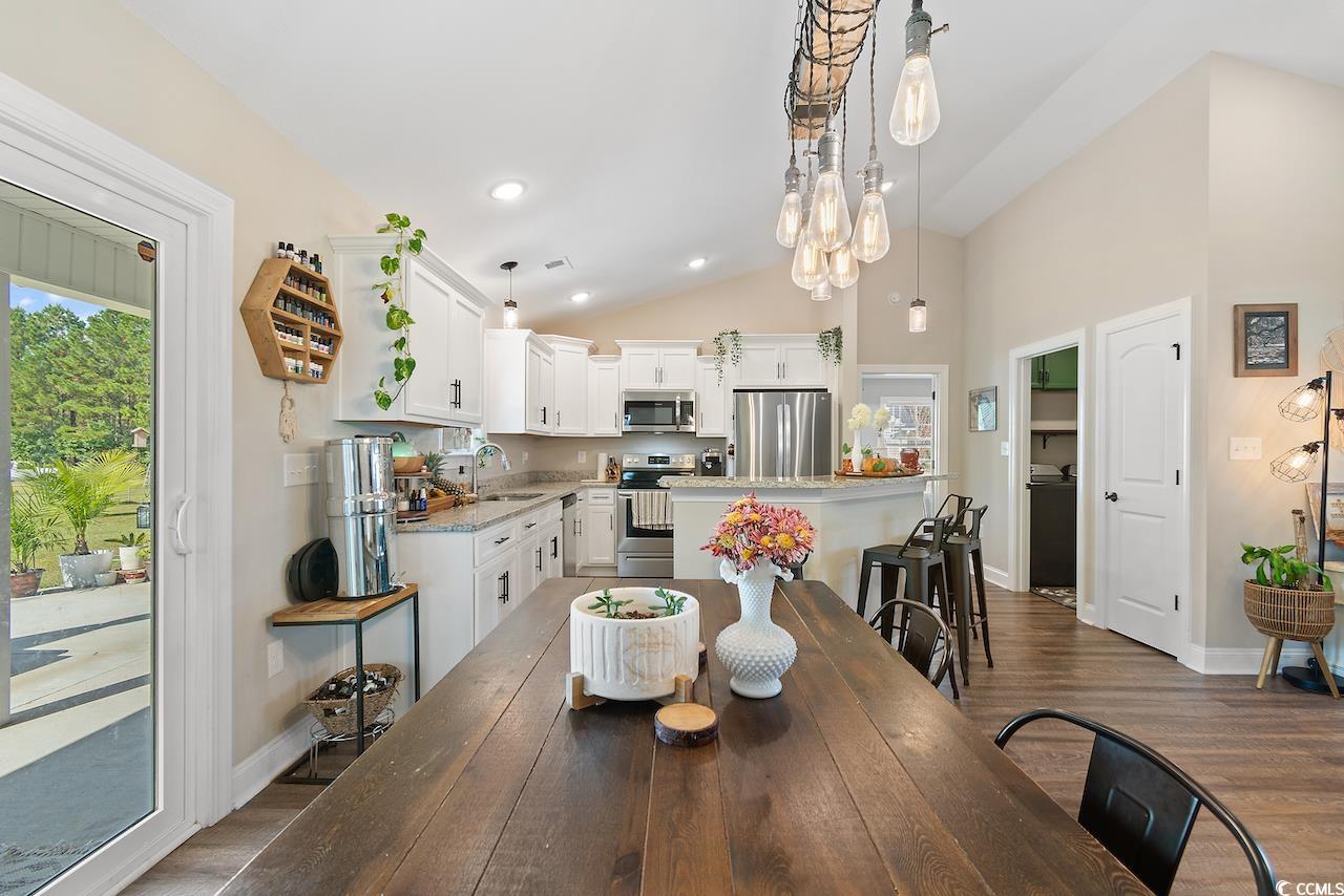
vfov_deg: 77.4
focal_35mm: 15
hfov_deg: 100.4
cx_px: 672
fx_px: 560
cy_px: 448
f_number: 4.5
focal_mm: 10
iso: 100
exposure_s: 1/5
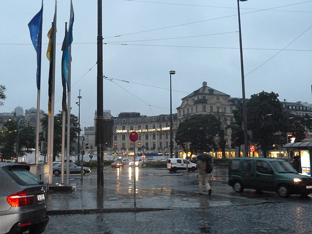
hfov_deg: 52.6
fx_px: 315
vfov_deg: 40.7
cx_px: 156
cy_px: 117
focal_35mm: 35
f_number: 3.5
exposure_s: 1/60
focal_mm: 5.7
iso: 1000
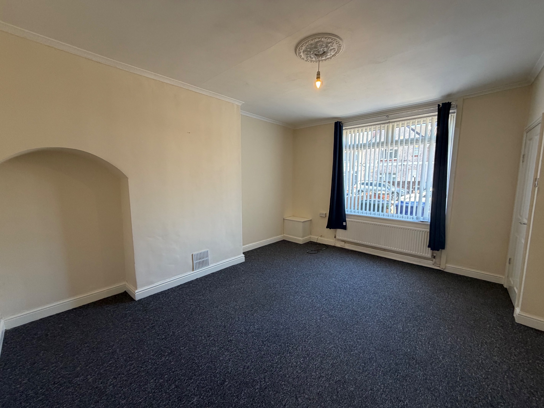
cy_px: 204
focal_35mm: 14
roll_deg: -0.1
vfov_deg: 85.7
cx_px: 272
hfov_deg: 102.1
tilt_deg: -6.0
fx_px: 220
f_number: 2.2
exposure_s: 1/121
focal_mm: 2.22
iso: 250
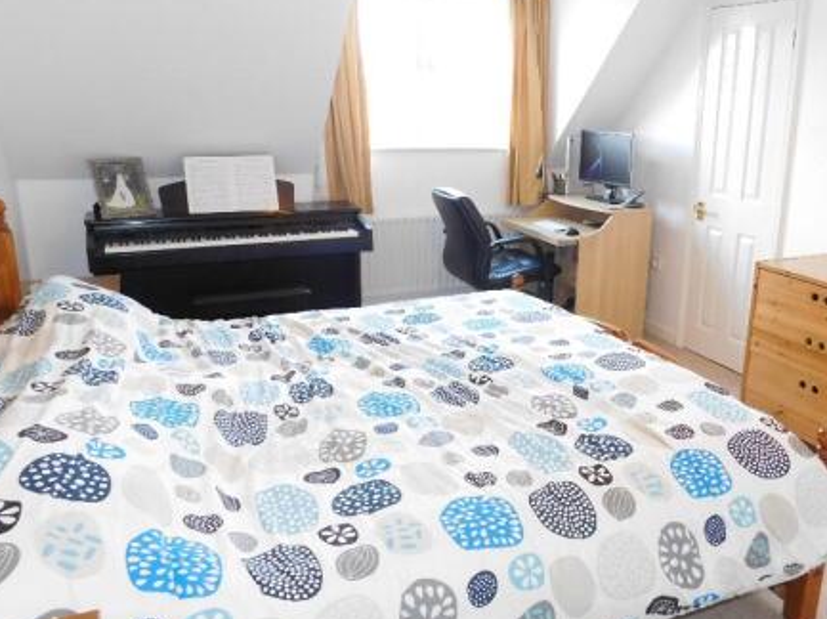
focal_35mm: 31
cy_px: 299
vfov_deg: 45.4
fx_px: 740
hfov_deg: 57.5
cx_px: 530
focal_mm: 4
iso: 320
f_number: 3
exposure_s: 1/30
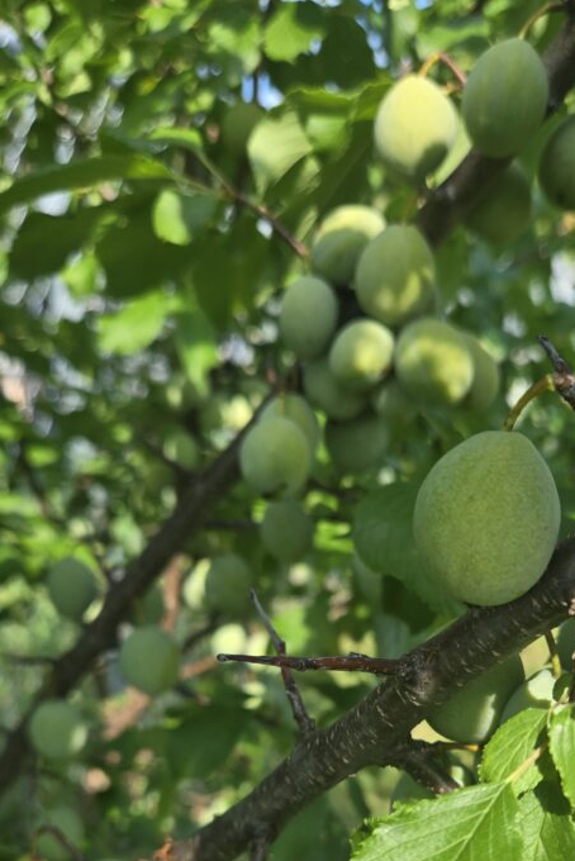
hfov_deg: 36.8
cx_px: 325
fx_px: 862
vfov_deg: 51.2
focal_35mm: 36
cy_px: 632
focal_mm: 5.4
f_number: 1.8
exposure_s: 1/488
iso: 25
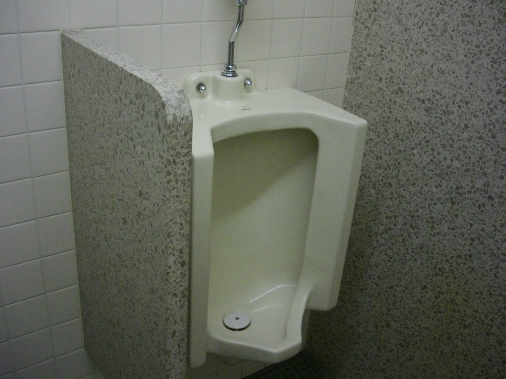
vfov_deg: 38.7
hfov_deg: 50.1
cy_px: 190
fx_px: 541
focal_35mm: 37
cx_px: 253
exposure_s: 1/50
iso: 278
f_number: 2.8
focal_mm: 6.2
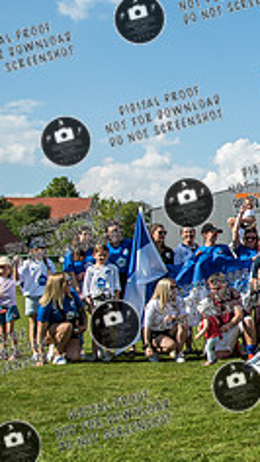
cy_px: 226
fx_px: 796
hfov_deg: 16.1
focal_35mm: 65
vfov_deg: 32.3
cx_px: 444
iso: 80
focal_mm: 17
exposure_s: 1/640
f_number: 4
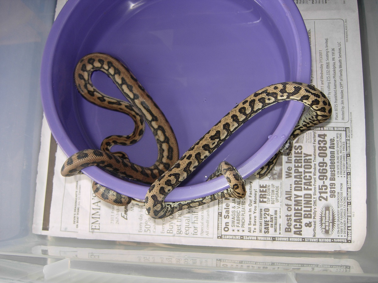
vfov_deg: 39.7
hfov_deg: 51.4
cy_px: 142
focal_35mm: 36
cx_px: 189
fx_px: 393
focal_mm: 7.5
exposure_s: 1/45.2
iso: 50
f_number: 2.7
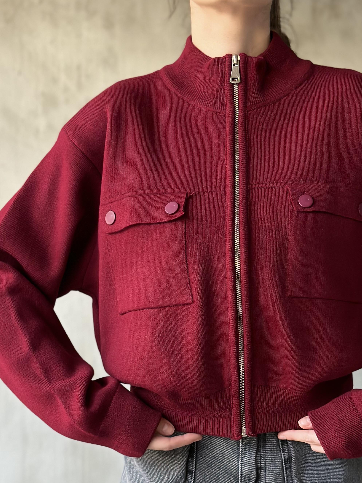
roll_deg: -0.3
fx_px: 1018
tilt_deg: -3.6
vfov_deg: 26.5
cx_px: 235
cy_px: 323
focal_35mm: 73
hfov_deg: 20.1
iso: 250
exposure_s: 1/60
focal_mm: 6.86
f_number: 1.78
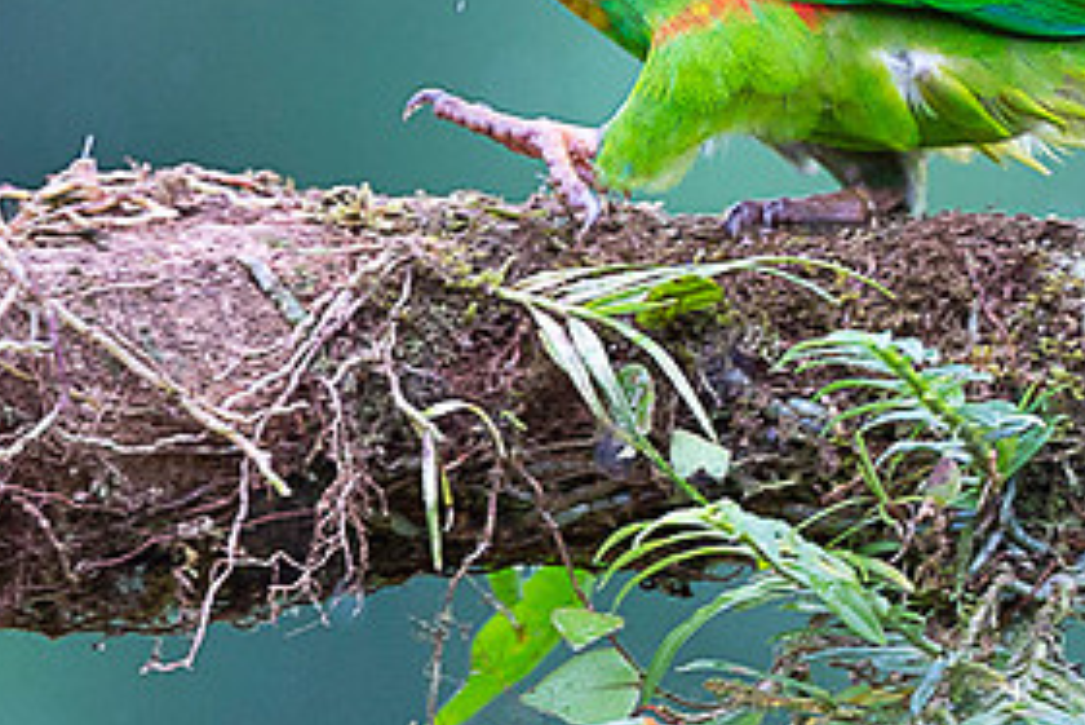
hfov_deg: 1.6
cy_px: 101
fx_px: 39742
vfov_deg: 1.0
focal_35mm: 1318
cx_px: 676
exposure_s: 1/800
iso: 800
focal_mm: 330
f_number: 4
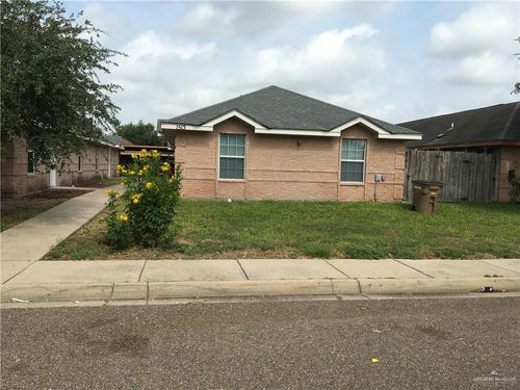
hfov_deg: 61.7
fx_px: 436
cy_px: 195
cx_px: 260
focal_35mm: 29
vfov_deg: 48.2
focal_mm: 4.15
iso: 25
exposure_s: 1/2331
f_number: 2.2
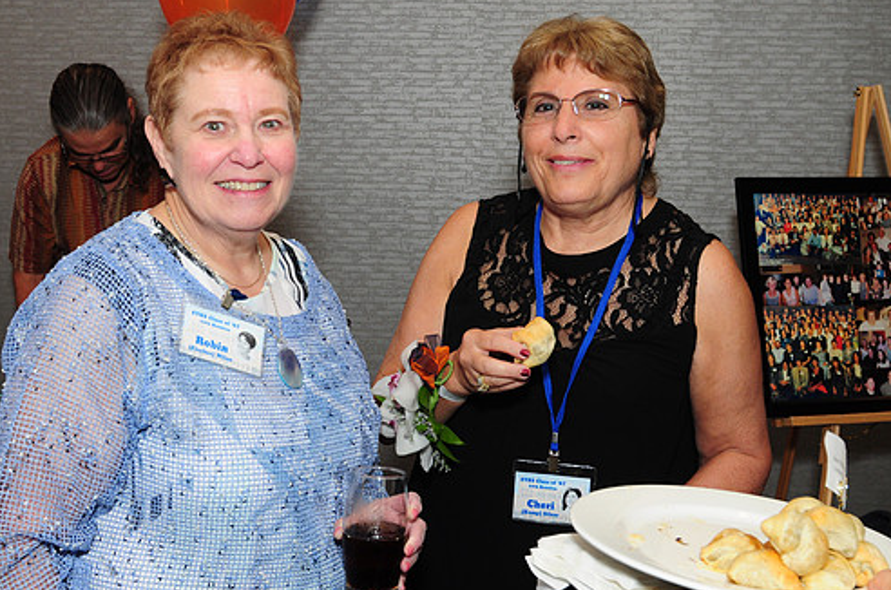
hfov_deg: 42.7
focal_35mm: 46
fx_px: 1136
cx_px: 377
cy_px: 269
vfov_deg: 29.1
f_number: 5
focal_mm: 26
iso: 500
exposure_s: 1/60
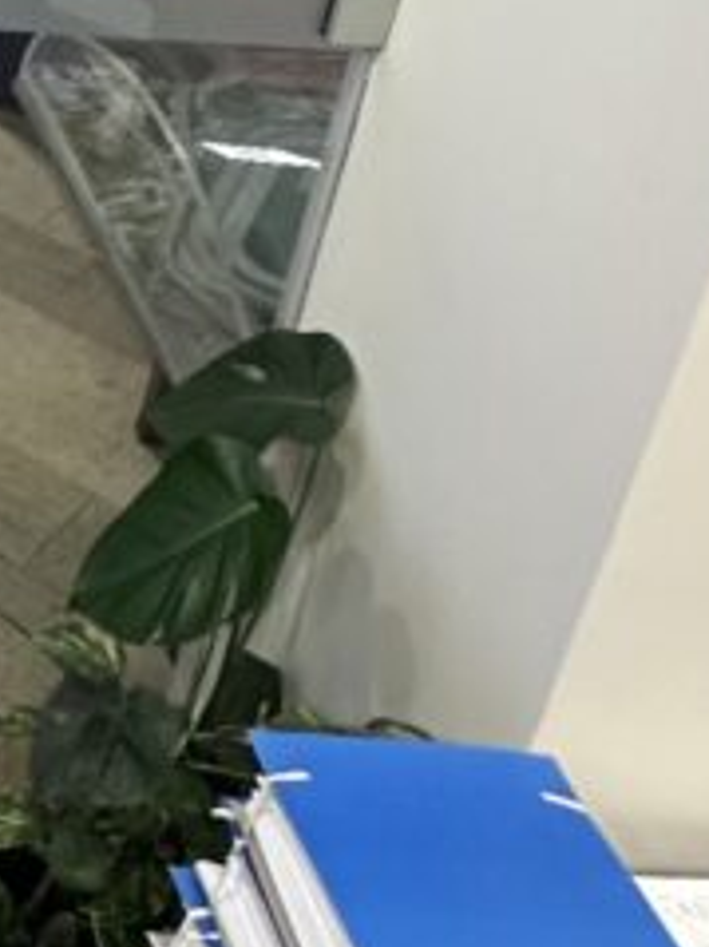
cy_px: -238
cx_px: -697
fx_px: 1640
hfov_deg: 17.6
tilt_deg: -22.3
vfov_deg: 27.6
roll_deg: +0.9
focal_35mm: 60
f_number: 2.2
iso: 200
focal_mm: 2.22
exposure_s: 1/50
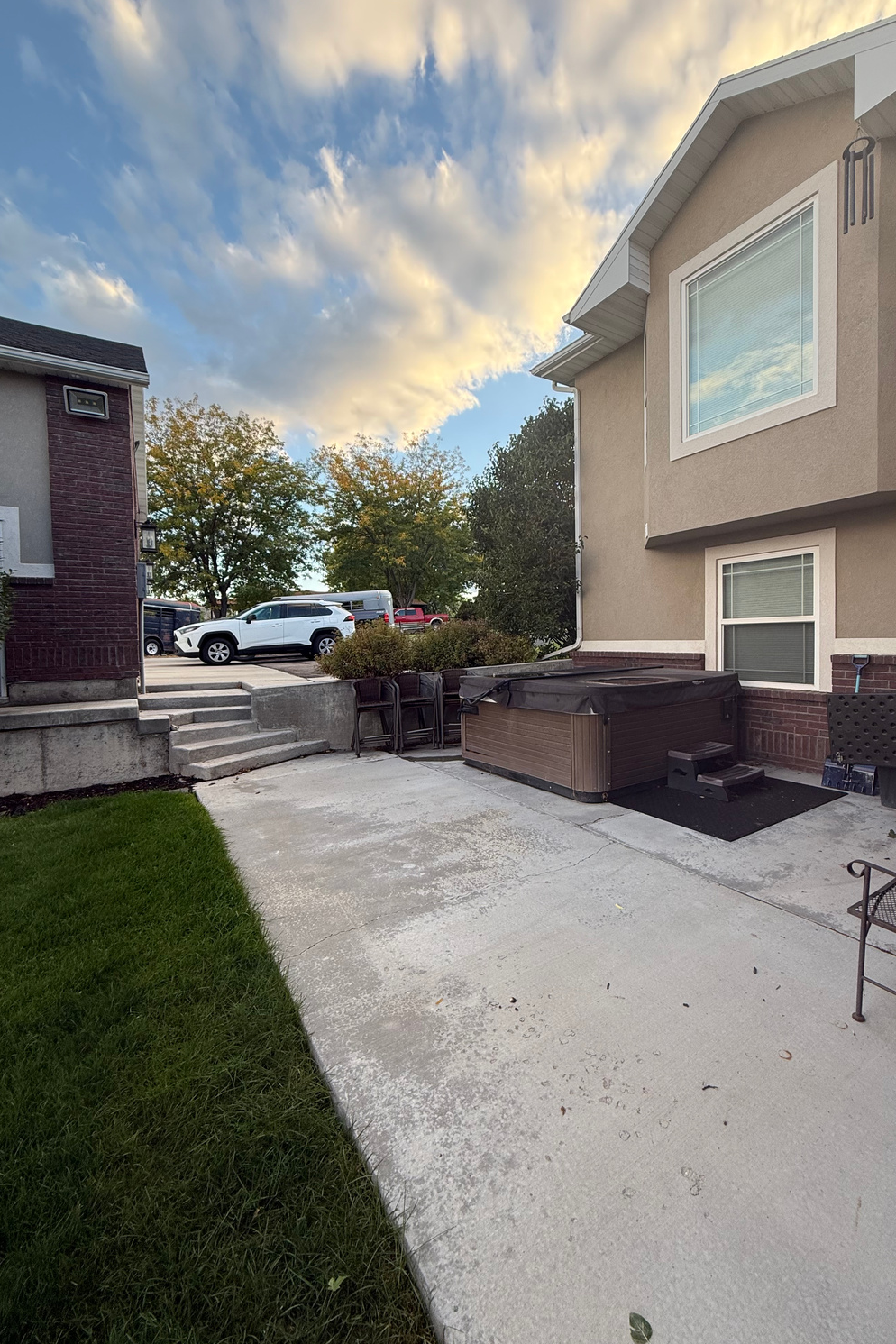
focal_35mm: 15
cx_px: 507
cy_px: 658
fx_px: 560
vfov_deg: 100.4
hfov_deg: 77.0
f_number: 2.2
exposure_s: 1/101
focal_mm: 2.22
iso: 64
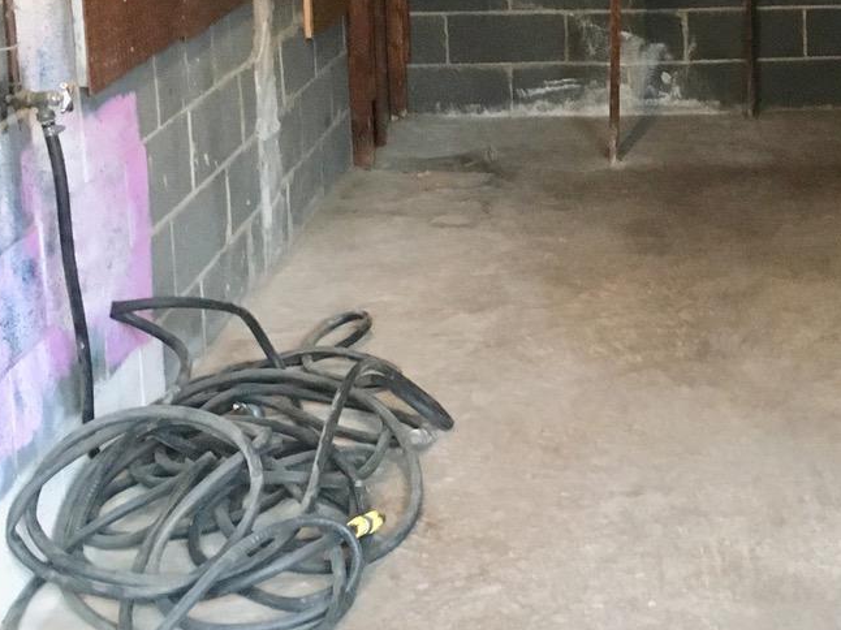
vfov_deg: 20.9
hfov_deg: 27.3
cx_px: 730
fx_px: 1676
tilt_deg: -10.5
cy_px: 89
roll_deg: +2.0
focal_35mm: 69
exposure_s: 1/24
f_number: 2.2
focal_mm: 4.15
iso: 200
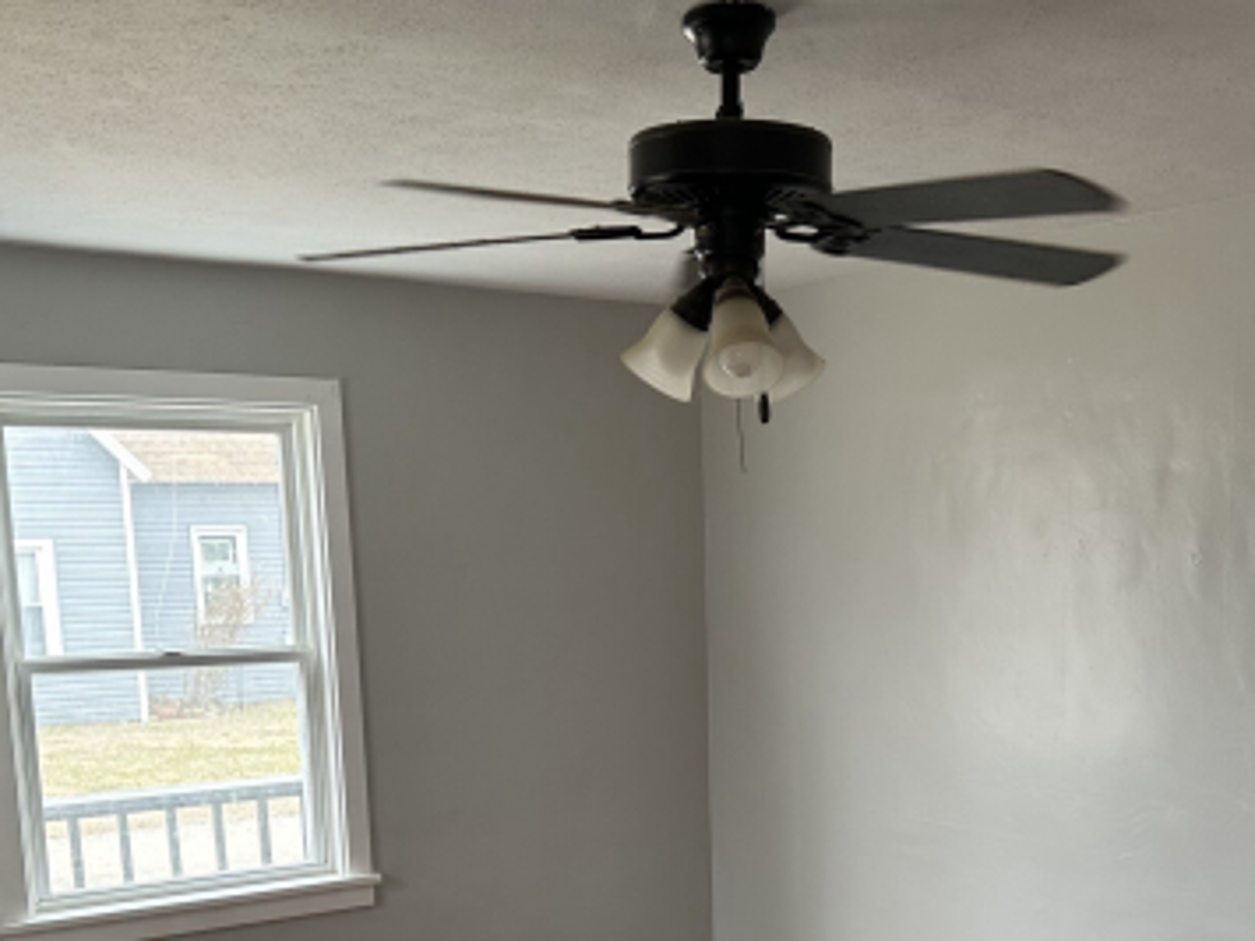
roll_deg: +1.2
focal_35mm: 45
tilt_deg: -10.3
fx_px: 1631
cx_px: 749
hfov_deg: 41.9
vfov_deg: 30.7
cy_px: 856
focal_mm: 6.86
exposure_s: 1/60
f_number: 1.78
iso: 125
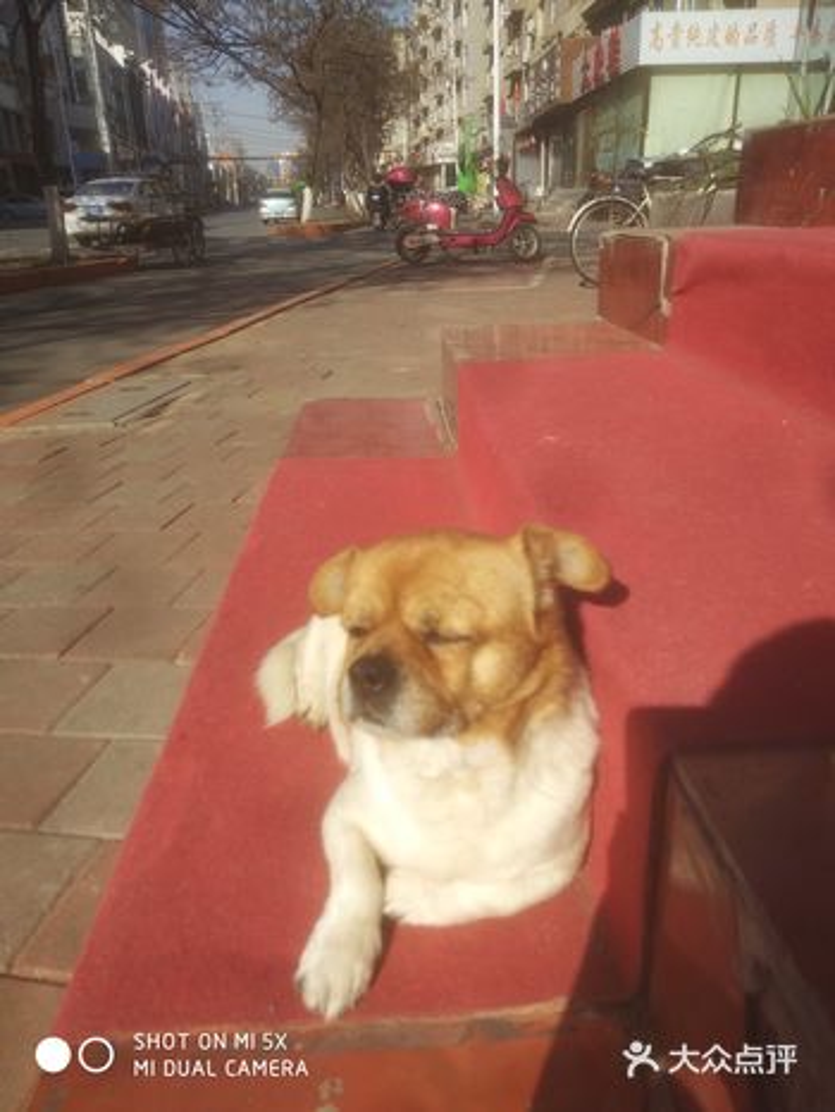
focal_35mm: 26
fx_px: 835
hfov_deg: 53.1
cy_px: 556
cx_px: 418
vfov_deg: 67.3
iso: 100
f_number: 2.2
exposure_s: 1/909
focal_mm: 3.81
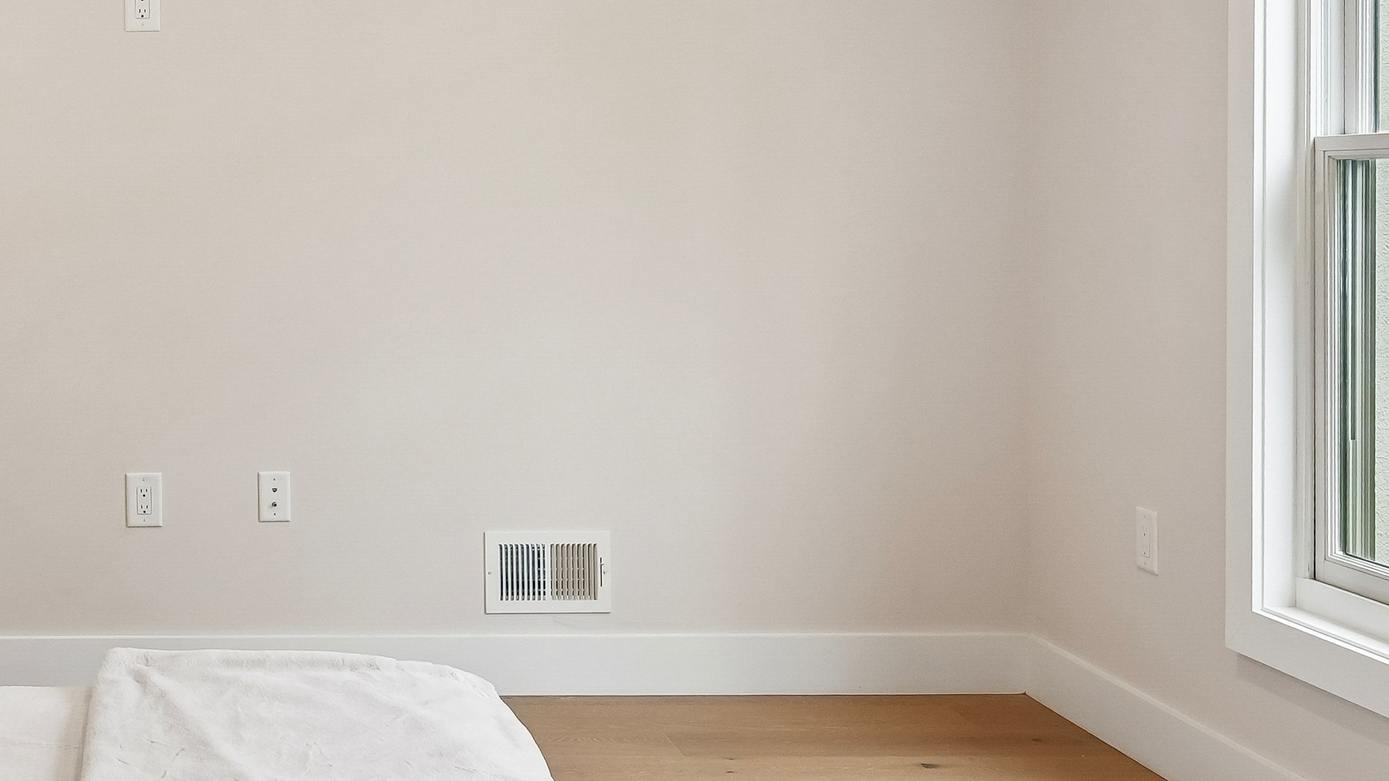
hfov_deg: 43.0
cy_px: 452
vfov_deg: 27.1
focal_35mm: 44
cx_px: 176
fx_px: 1621
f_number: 7.1
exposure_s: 1/15
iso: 500
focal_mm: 14
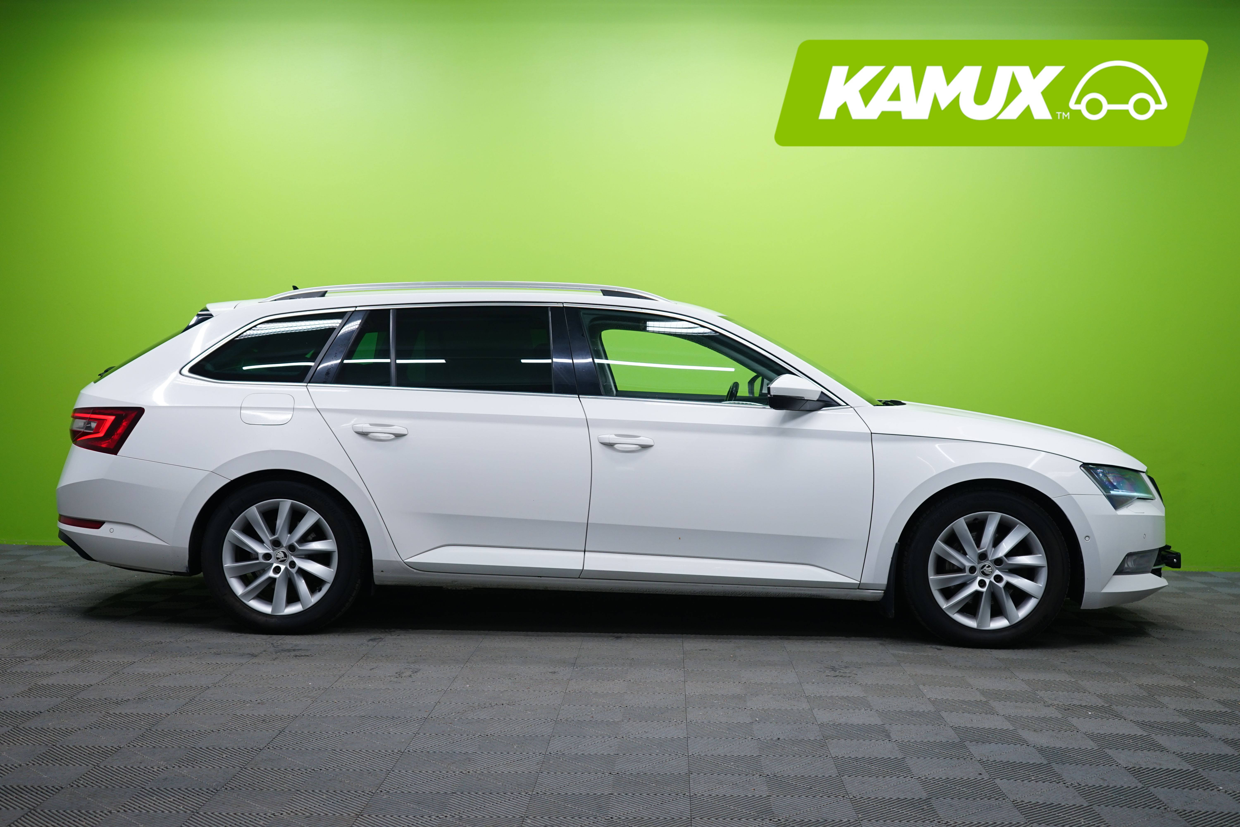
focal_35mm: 41
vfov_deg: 32.6
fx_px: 1412
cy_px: 414
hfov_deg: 47.4
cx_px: 620
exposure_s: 1/25
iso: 400
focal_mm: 41
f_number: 4.5
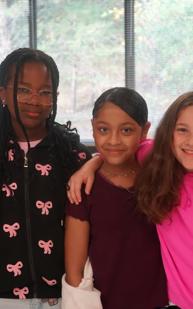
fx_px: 572
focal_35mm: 68
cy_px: 154
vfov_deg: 30.2
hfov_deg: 19.1
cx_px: 99
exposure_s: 1/160
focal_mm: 44
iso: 4000
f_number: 4.5
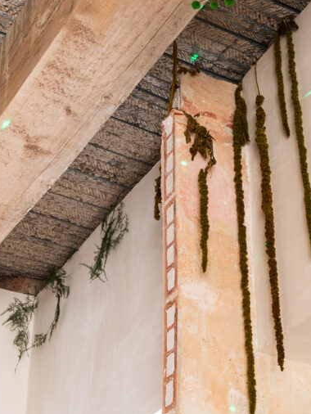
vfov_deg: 27.8
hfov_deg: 21.0
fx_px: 838
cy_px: 214
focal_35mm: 70
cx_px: 176
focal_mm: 24
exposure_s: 1.3
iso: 100
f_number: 8
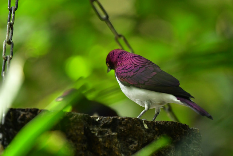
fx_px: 2589
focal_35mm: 400
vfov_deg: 3.4
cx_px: 116
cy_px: 78
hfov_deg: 5.2
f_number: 2.8
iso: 2000
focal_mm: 200
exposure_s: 1/1000
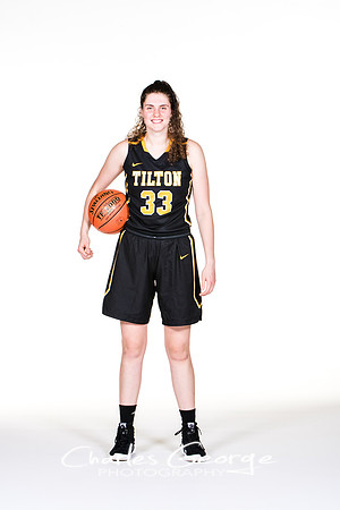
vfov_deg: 18.2
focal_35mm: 112
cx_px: 170
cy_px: 255
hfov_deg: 12.2
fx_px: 1594
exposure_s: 1/160
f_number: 6.3
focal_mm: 75
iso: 200
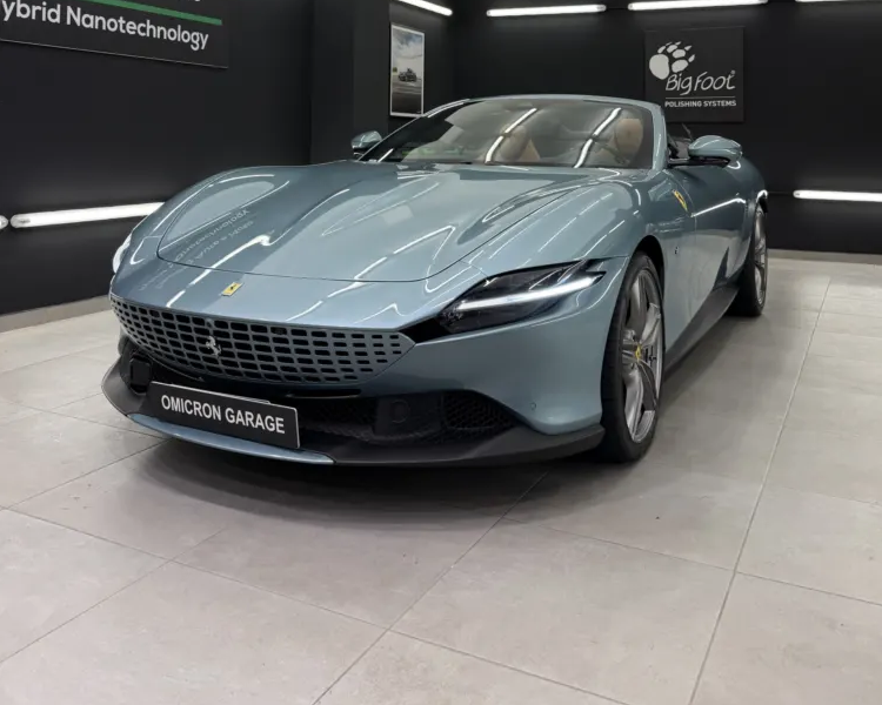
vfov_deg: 42.9
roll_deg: -1.9
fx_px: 835
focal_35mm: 32
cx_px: 449
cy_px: 105
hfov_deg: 55.7
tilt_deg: +1.5
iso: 50
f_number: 1.78
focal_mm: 6.76
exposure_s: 1/100
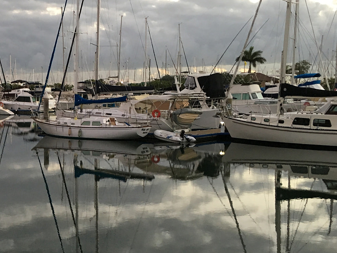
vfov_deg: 24.8
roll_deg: +0.7
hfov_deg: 30.6
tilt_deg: -6.3
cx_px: 10
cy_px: 150
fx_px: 575
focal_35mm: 59
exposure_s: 1/33
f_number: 2.2
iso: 125
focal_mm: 4.15
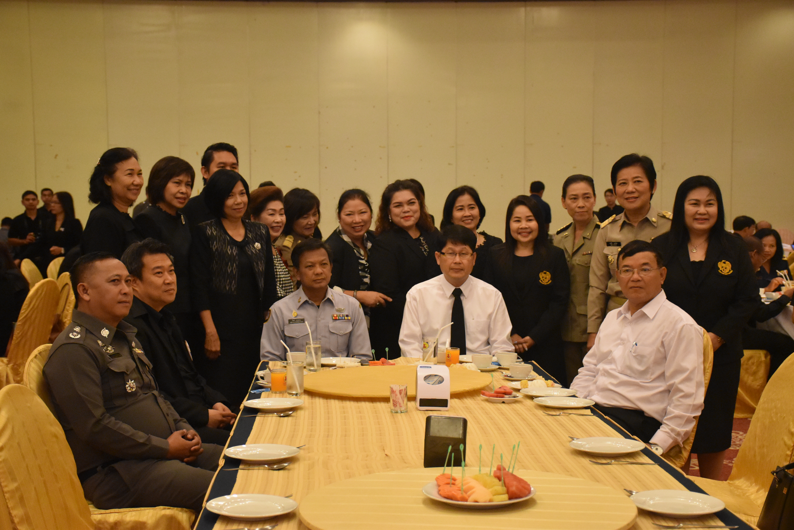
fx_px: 1257
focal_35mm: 57
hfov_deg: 35.1
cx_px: 397
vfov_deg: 23.8
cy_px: 265
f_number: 4.2
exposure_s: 1/60
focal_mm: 38
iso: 3600
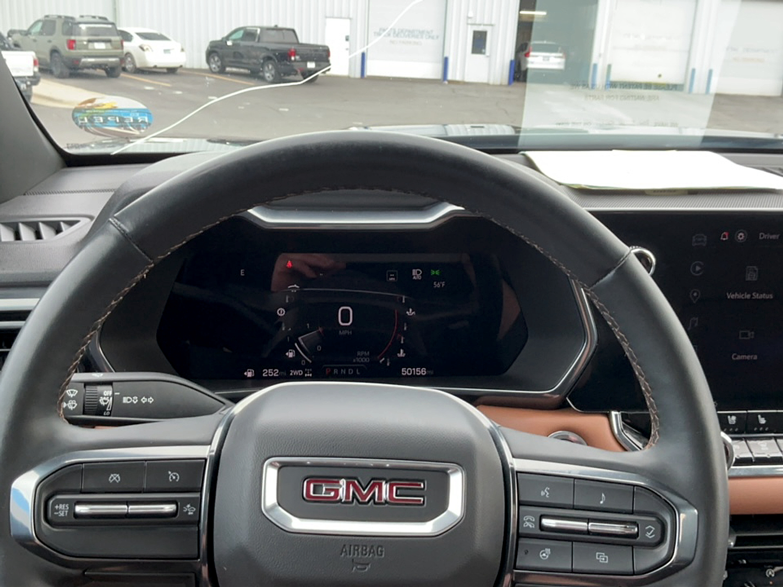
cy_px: 294
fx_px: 679
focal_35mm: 30
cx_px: 392
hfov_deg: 60.0
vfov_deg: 46.8
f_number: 1.8
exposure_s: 1/120
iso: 25
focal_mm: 3
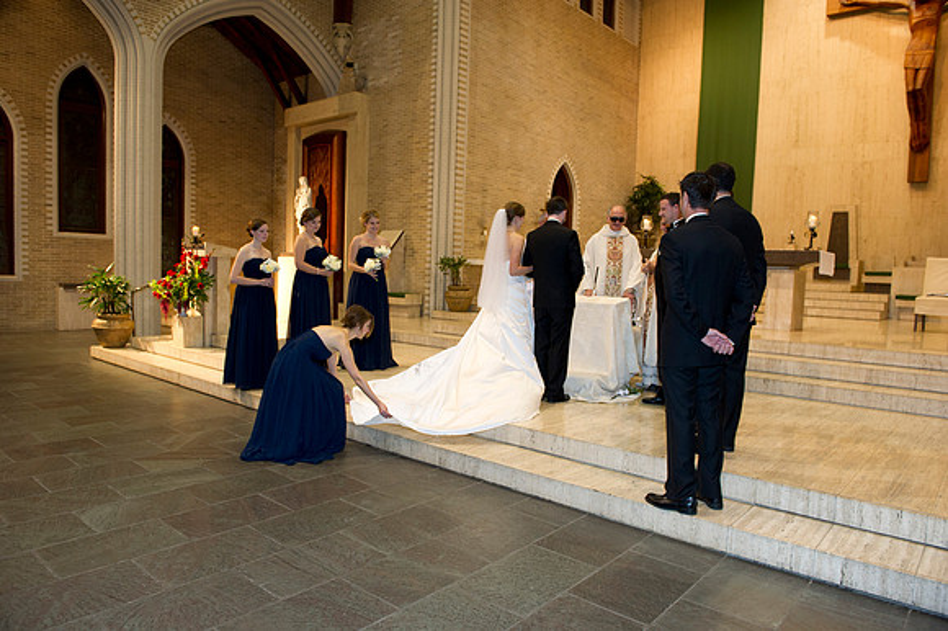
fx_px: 632
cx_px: 474
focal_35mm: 24
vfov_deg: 53.1
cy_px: 316
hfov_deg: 73.8
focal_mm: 24
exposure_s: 1/60
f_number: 4
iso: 1250
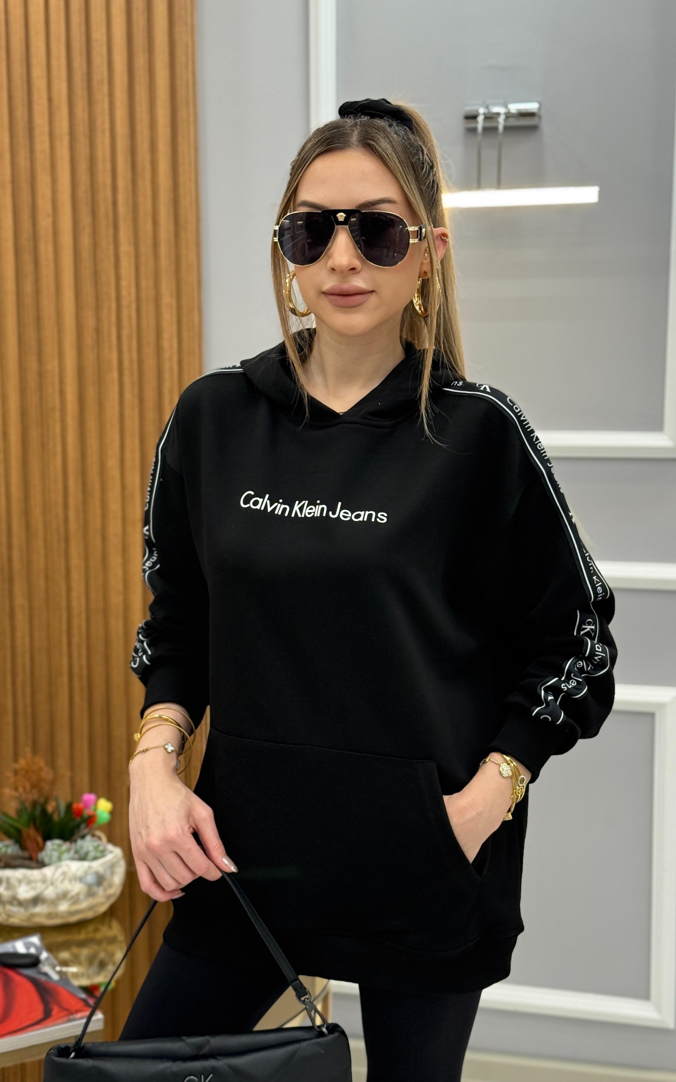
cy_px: 541
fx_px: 1503
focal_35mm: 51
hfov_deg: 25.3
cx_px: 364
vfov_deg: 39.6
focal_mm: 6.76
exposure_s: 1/100
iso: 160
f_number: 1.78
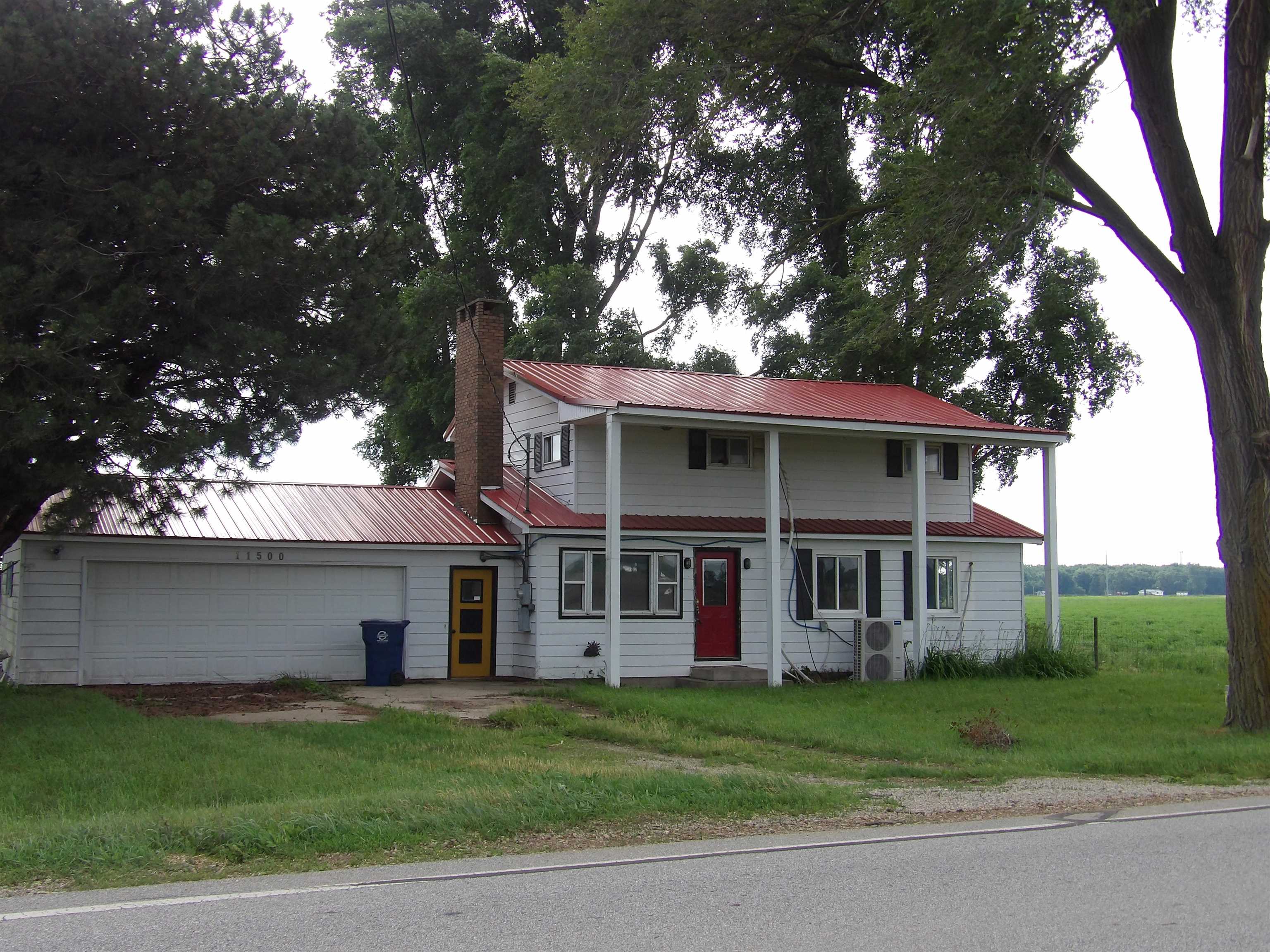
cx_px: 635
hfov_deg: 47.9
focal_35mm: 39
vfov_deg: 36.8
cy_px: 476
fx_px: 1431
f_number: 3.7
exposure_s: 1/393
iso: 100
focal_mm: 7
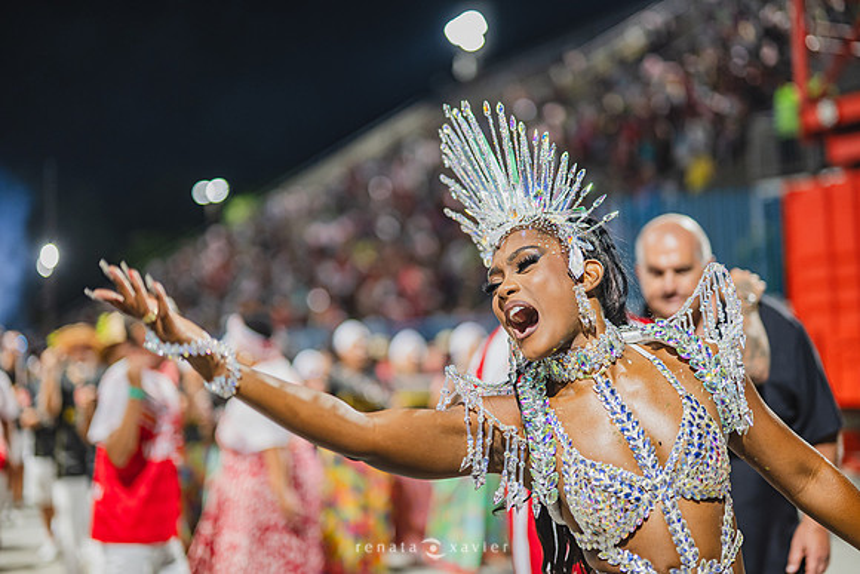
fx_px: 1195
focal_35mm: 50
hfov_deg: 39.6
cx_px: 430
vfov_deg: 27.0
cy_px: 287
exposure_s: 1/1000
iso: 1600
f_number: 1.3
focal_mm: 50
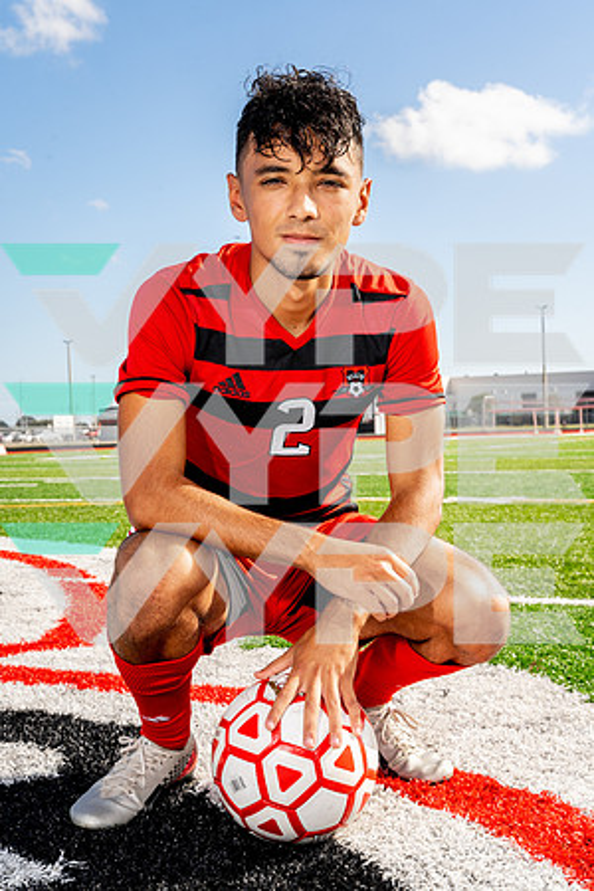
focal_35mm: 50
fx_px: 1237
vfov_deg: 39.6
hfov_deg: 27.0
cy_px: 446
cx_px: 297
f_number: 13
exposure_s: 1/250
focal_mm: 50
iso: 250
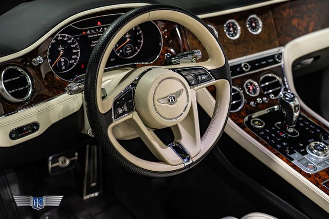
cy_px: 110
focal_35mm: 53
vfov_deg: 25.5
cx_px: 164
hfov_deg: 37.5
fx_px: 484
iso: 1600
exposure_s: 1/125
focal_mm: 53
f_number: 4
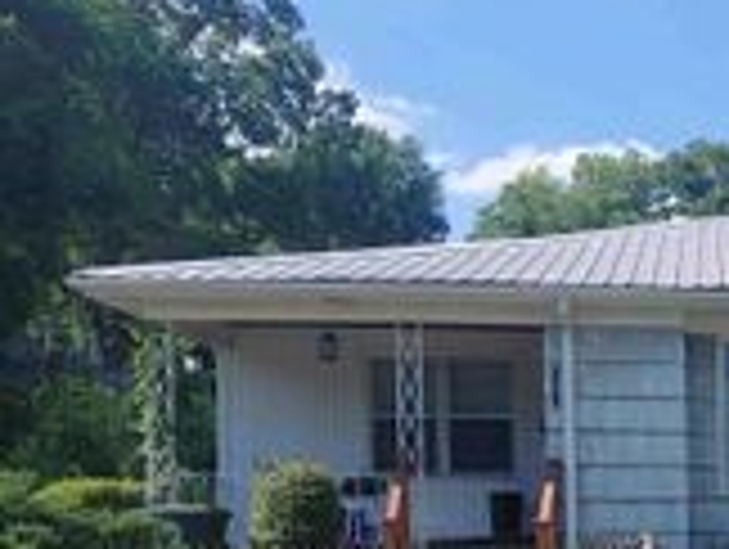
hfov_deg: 22.4
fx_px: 1624
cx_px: 972
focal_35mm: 77
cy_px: 601
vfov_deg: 18.5
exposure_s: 1/1661
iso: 50
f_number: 1.8
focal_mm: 4.69
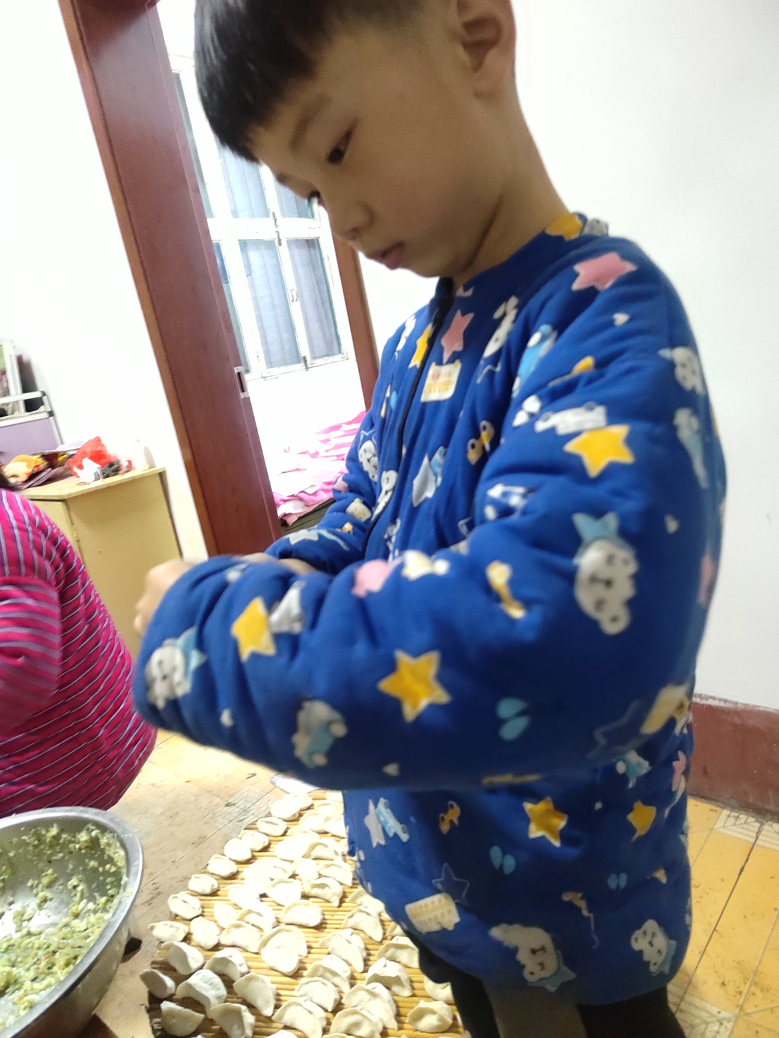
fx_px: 690
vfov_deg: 73.9
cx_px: 390
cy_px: 519
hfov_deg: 58.9
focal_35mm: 23
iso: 5360
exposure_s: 1/14.3
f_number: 1.9
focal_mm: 5.52
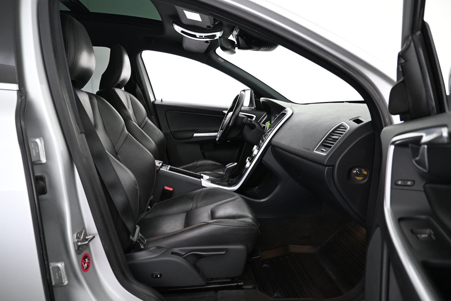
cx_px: 226
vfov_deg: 53.1
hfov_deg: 73.7
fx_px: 301
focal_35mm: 24
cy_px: 150
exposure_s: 1/25
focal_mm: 16
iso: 1400
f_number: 3.5
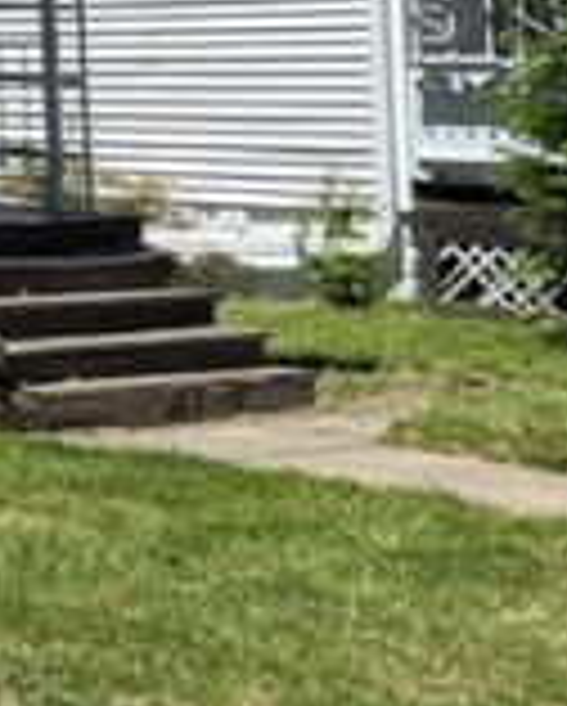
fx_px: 2491
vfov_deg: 15.6
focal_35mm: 119
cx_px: -945
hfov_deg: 10.5
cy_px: -130
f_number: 1.78
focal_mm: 6.76
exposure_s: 1/3584
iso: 80
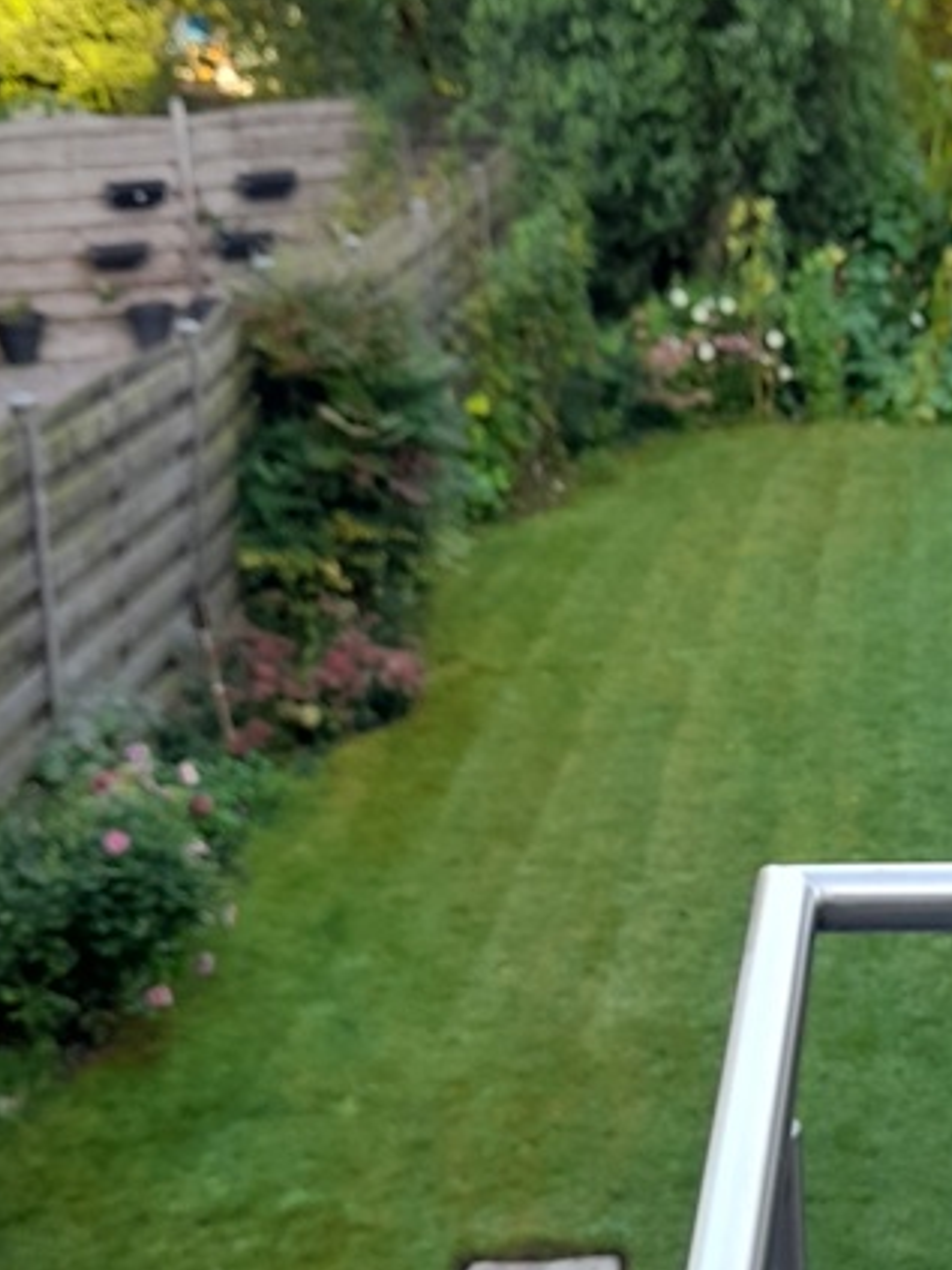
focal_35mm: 71
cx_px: 889
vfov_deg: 27.3
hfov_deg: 20.2
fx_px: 2605
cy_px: 820
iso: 32
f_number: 2
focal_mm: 4.6
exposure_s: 1/100
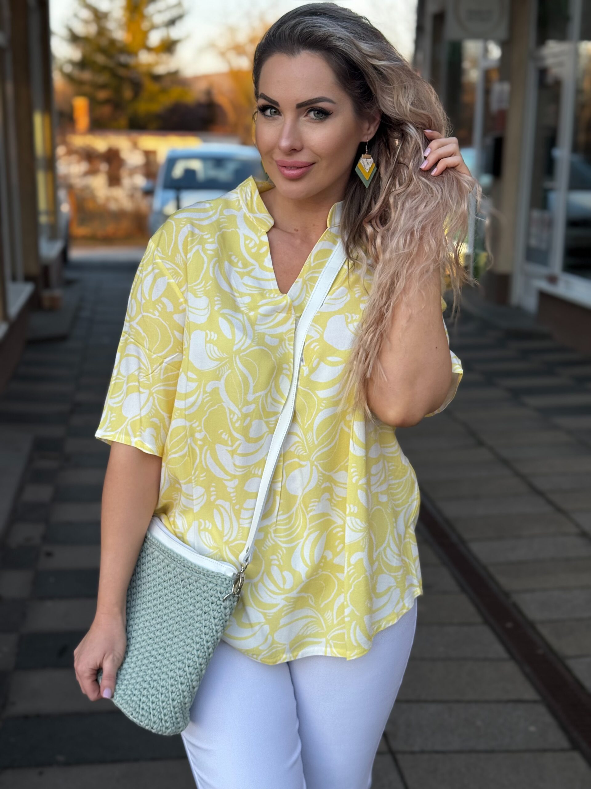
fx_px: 1093
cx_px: 296
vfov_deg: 39.7
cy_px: 394
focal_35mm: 48
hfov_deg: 30.3
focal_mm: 6.76
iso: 64
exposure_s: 1/568
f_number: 1.78
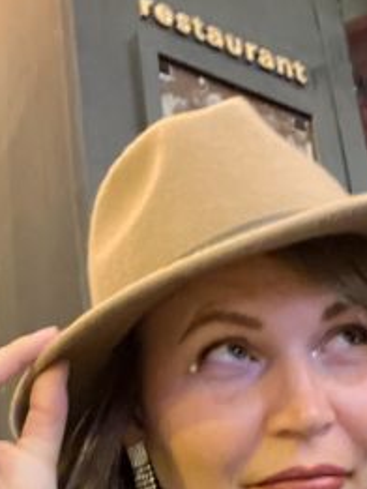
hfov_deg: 21.3
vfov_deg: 26.7
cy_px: 487
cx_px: 159
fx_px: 975
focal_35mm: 69
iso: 1000
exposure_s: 1/17
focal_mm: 2.71
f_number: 2.2
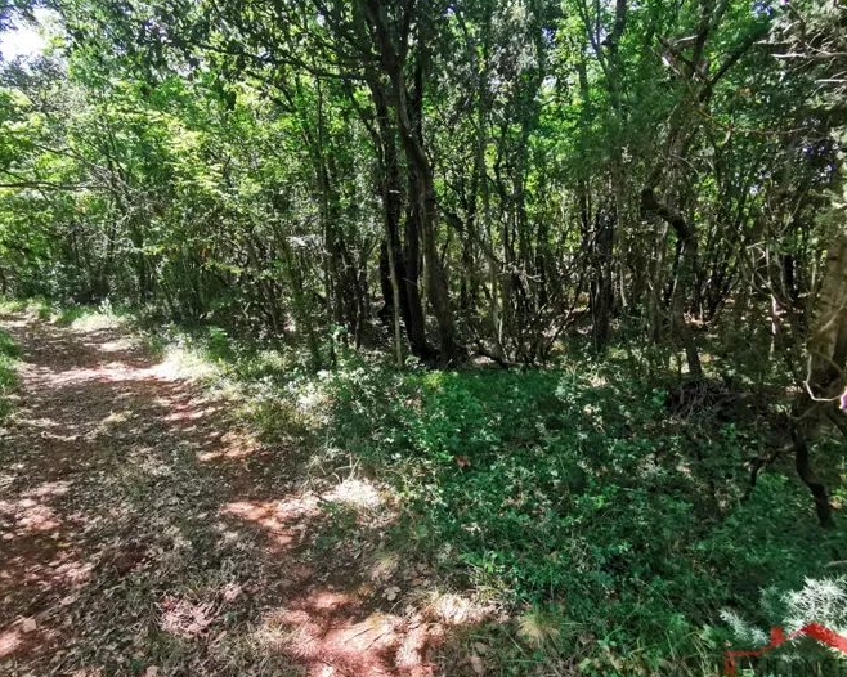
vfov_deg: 70.8
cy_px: 348
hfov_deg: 83.1
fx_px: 476
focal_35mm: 19
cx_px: 385
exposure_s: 1/120
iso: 125
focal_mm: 2.35
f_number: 2.2
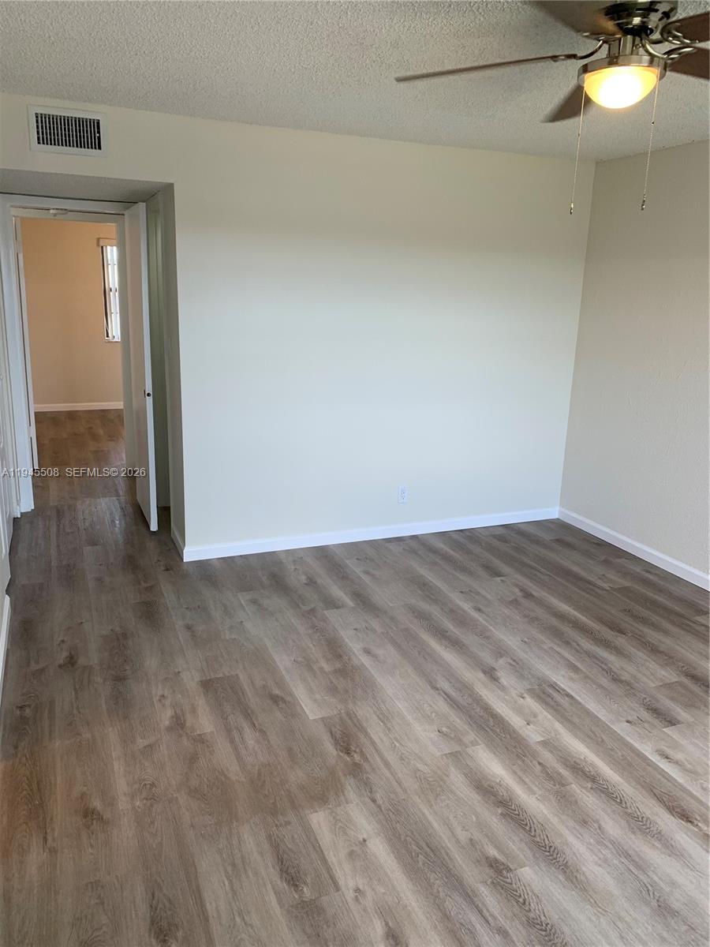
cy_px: 474
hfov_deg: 53.1
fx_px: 711
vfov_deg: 67.3
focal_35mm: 26
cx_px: 355
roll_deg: -2.1
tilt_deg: -14.4
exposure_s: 1/60
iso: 50
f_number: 1.8
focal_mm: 4.25
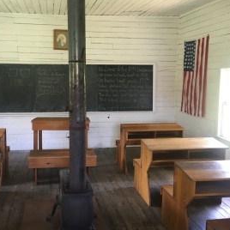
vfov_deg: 47.2
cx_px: 84
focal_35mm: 35
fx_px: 263
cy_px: 114
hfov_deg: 46.7
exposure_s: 1/30
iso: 160
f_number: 2.2
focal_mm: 4.15
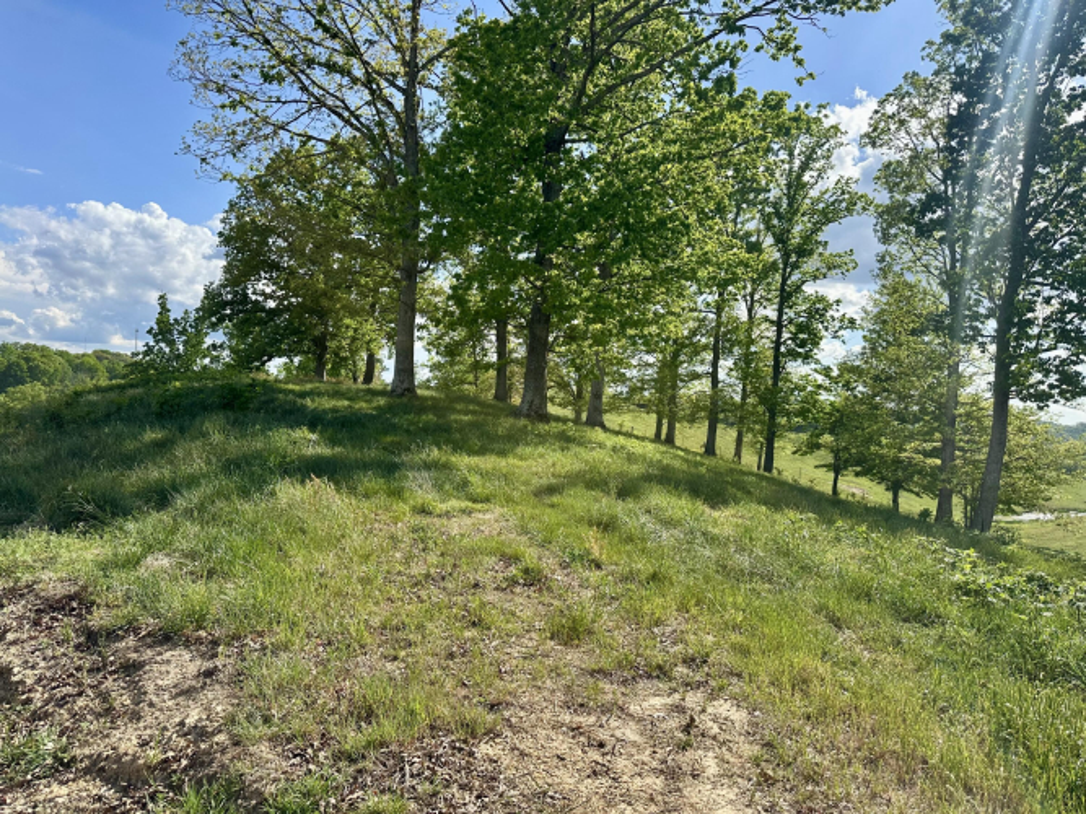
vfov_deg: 56.8
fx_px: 753
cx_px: 543
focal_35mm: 24
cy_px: 407
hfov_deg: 71.6
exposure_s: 1/3597
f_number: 1.78
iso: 80
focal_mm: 6.86
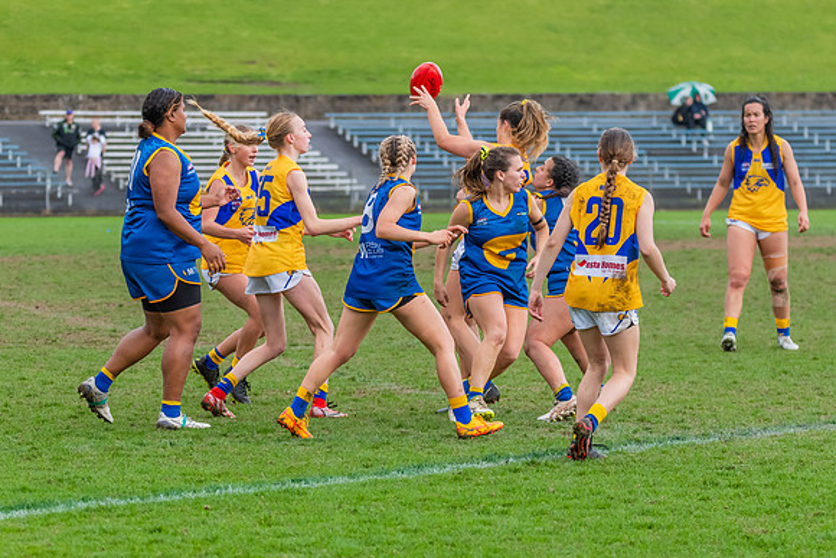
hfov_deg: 9.3
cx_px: 405
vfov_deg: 6.2
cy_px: 291
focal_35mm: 222
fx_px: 5162
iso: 1250
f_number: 5
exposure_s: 1/1250
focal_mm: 150
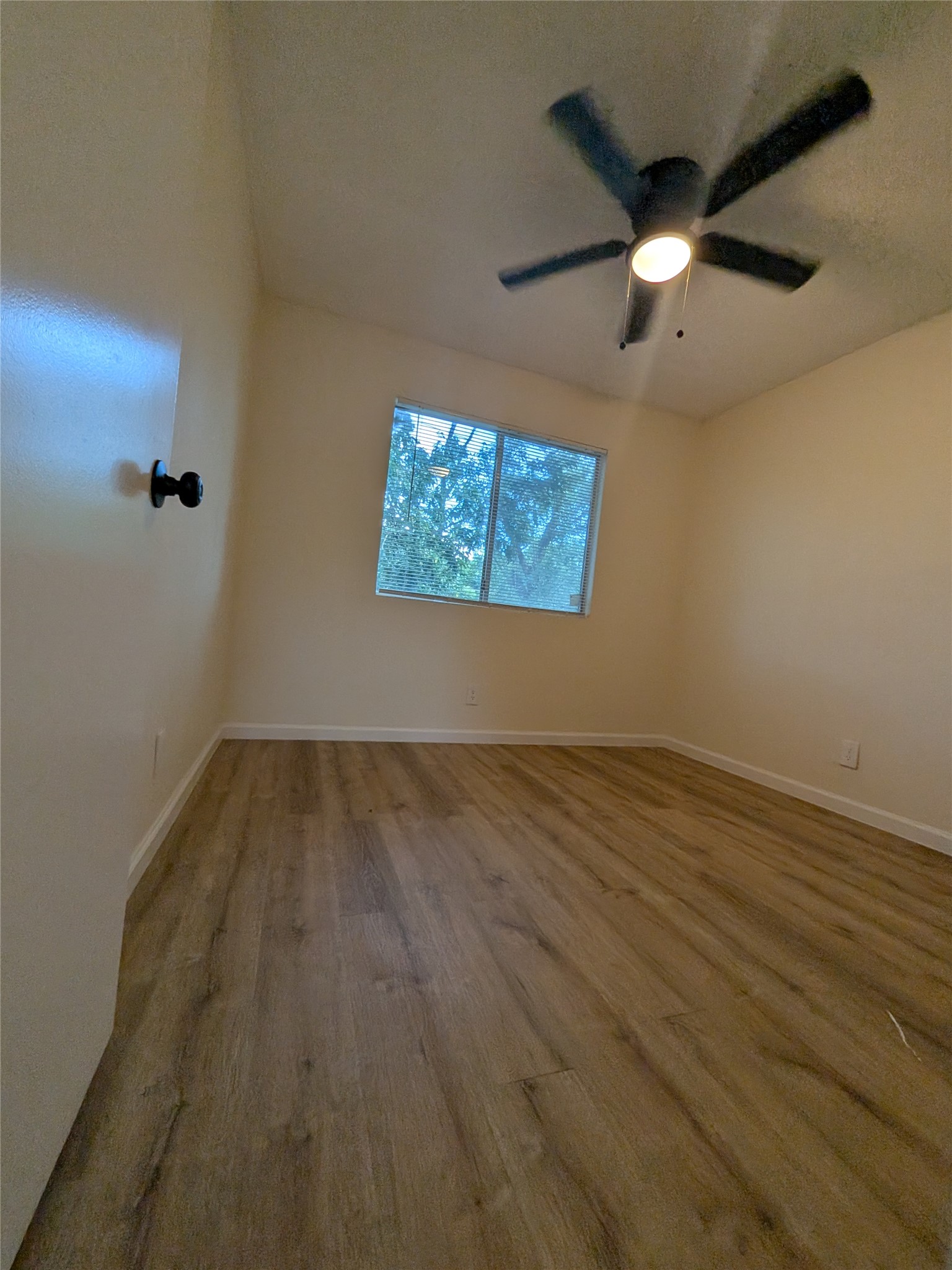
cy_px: 635
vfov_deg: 106.2
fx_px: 477
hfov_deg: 89.9
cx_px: 476
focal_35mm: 13
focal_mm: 1.54
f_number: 2.2
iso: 94
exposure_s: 1/120
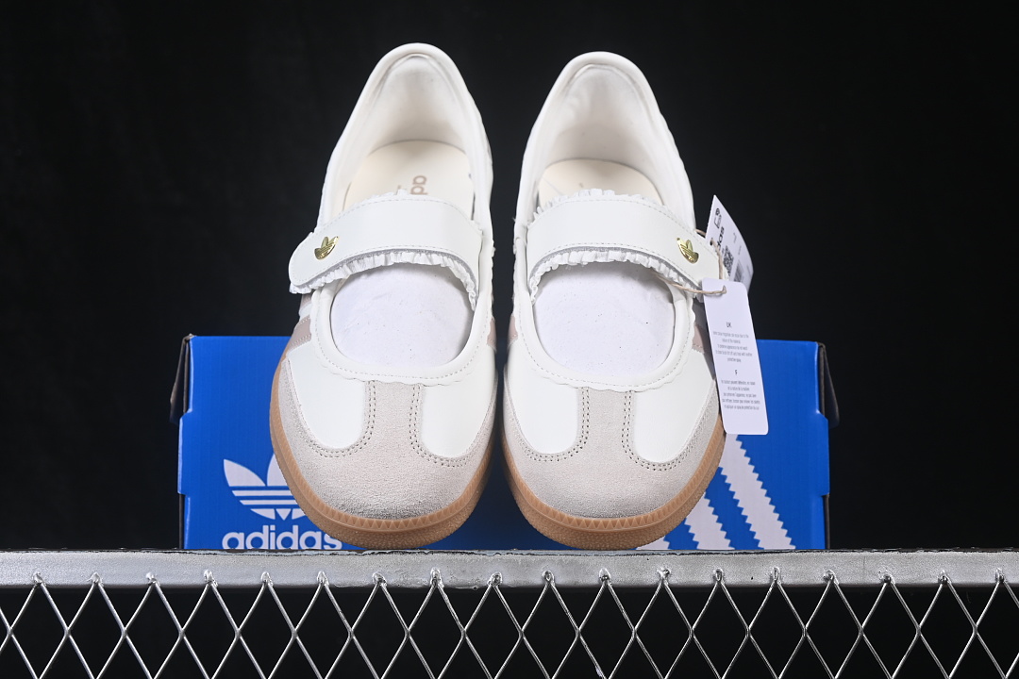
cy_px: 340
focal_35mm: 75
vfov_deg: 18.2
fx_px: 2123
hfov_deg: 27.0
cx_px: 510
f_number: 8
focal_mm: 50
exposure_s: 1/80
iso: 160
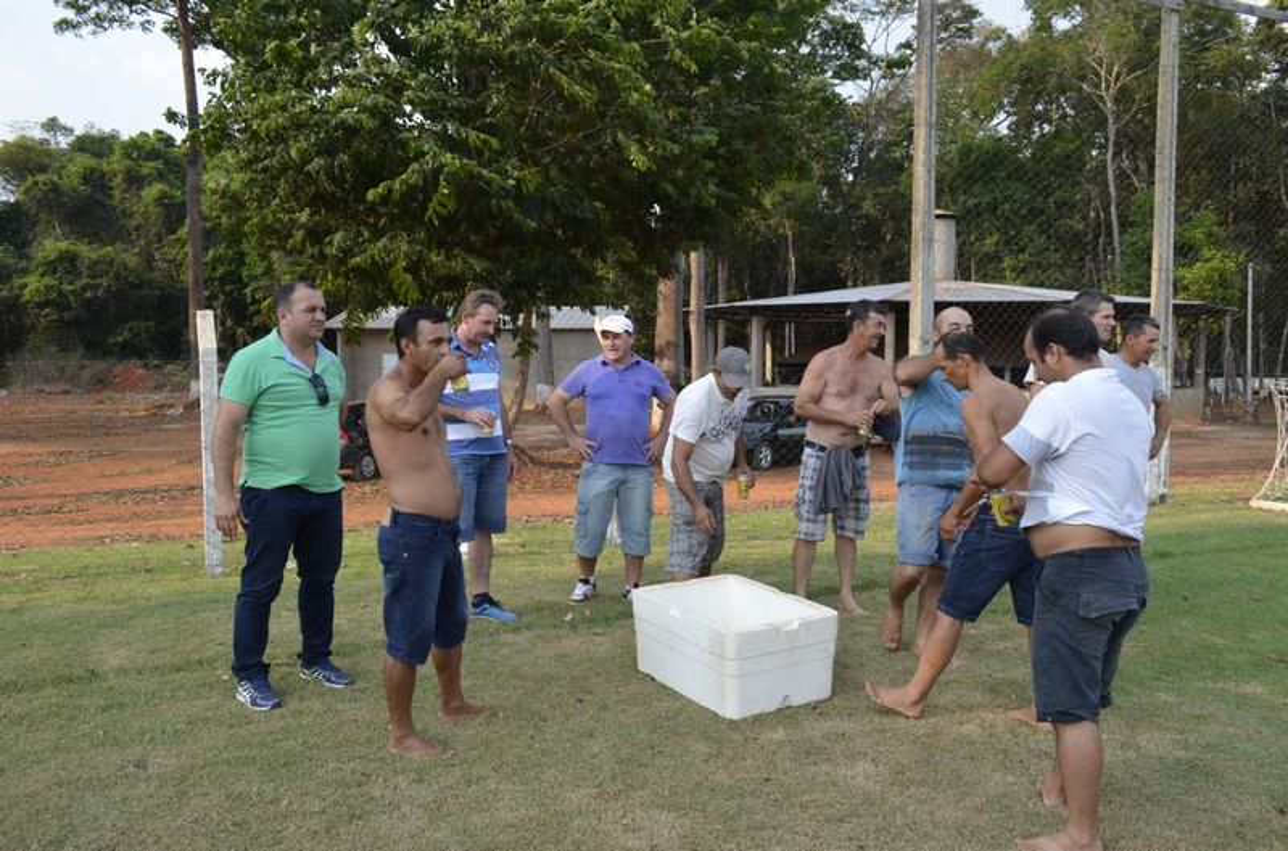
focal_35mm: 27
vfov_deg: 47.7
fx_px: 964
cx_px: 644
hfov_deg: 67.5
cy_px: 426
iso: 200
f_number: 6.7
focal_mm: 18
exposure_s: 1/180
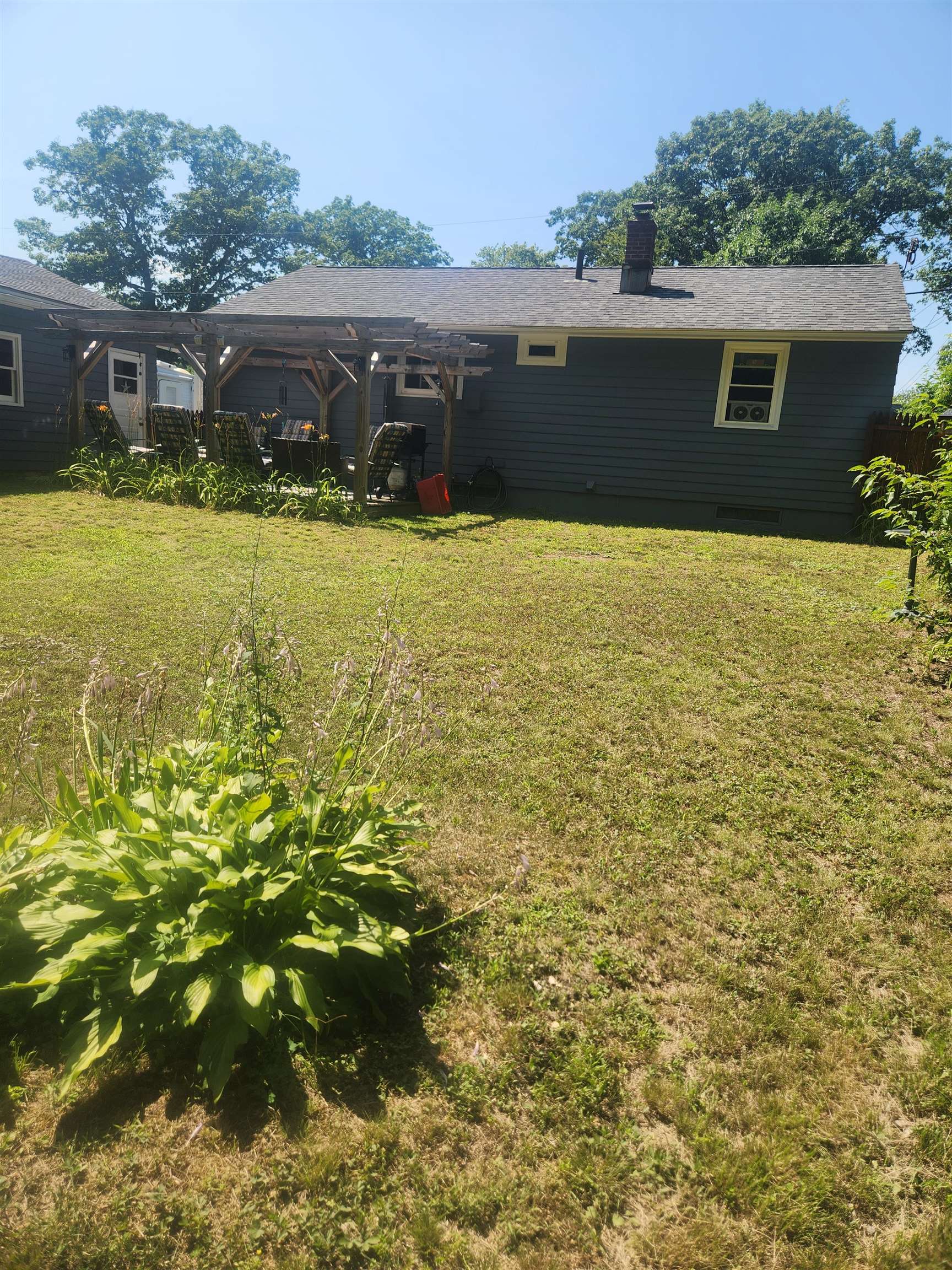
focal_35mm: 23
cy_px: 635
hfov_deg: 58.9
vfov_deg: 73.9
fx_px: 843
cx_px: 476
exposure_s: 1/1114
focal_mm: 5.4
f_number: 1.8
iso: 20
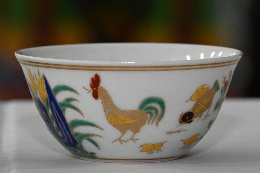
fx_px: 2543
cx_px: 14
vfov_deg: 3.9
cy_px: 120
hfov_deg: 5.8
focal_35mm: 352
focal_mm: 105
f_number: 8
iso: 1600
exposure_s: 1/60
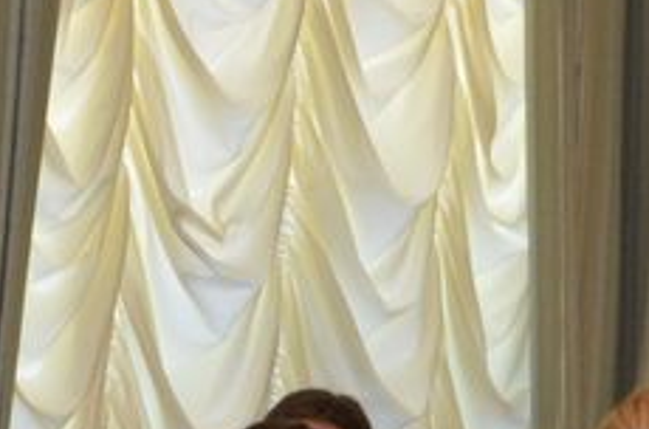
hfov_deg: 8.0
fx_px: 4602
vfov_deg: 5.3
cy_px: 730
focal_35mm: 256
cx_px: -150
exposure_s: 1/250
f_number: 4
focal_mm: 28
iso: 800
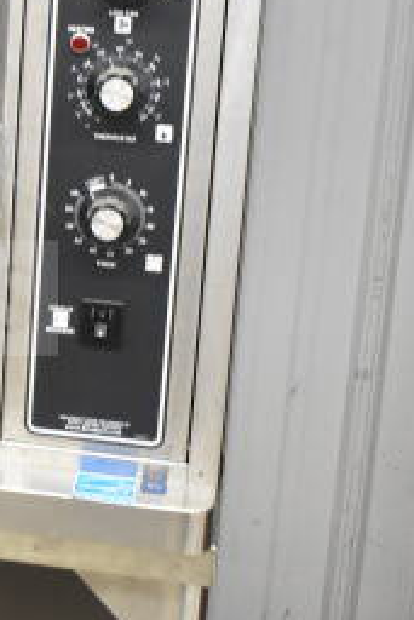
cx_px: -215
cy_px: 162
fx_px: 1843
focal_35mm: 107
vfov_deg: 19.0
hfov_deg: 12.2
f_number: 3.8
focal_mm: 20
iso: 1600
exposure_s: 1/60
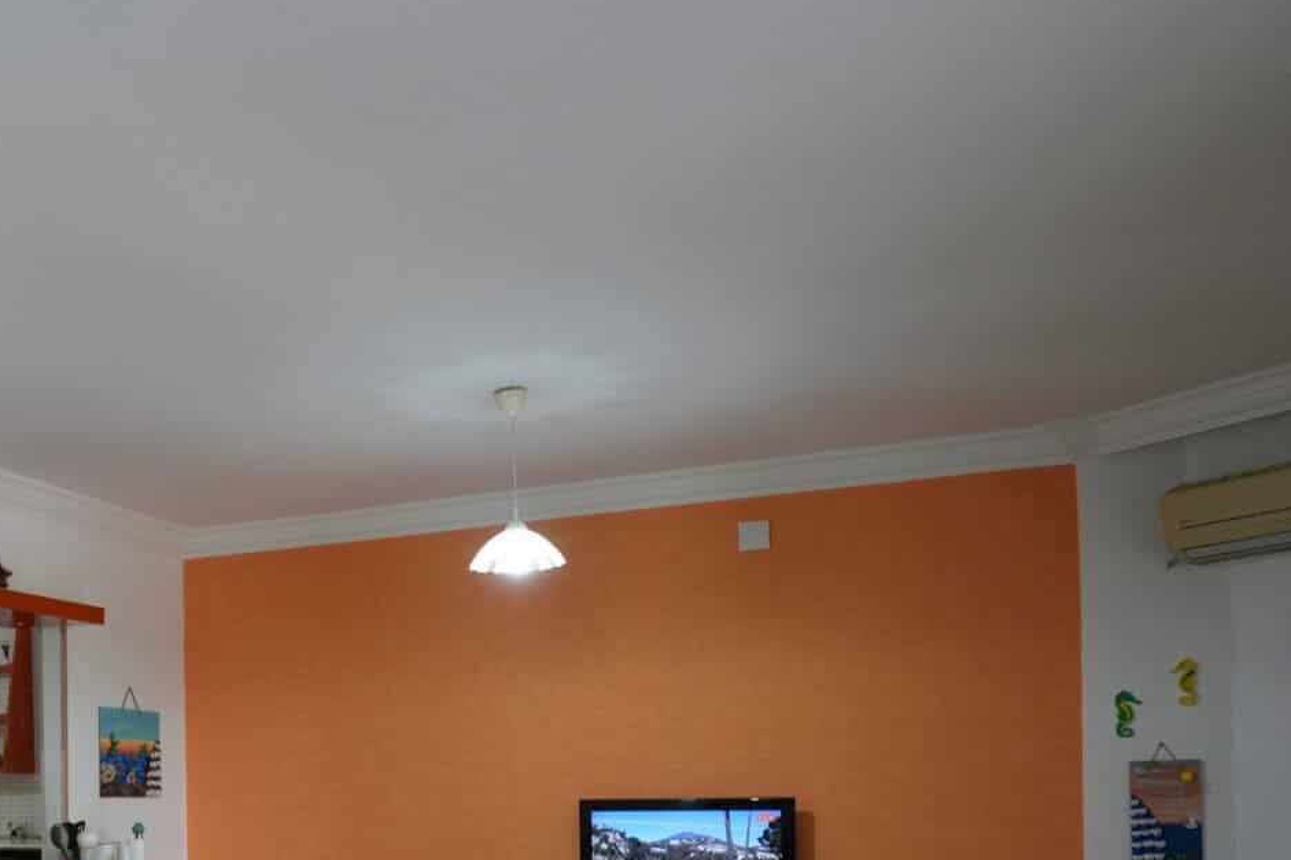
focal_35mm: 37
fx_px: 1327
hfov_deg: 46.4
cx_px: 111
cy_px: 776
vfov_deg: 34.0
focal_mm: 17
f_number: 4
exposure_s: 1/160
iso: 1600
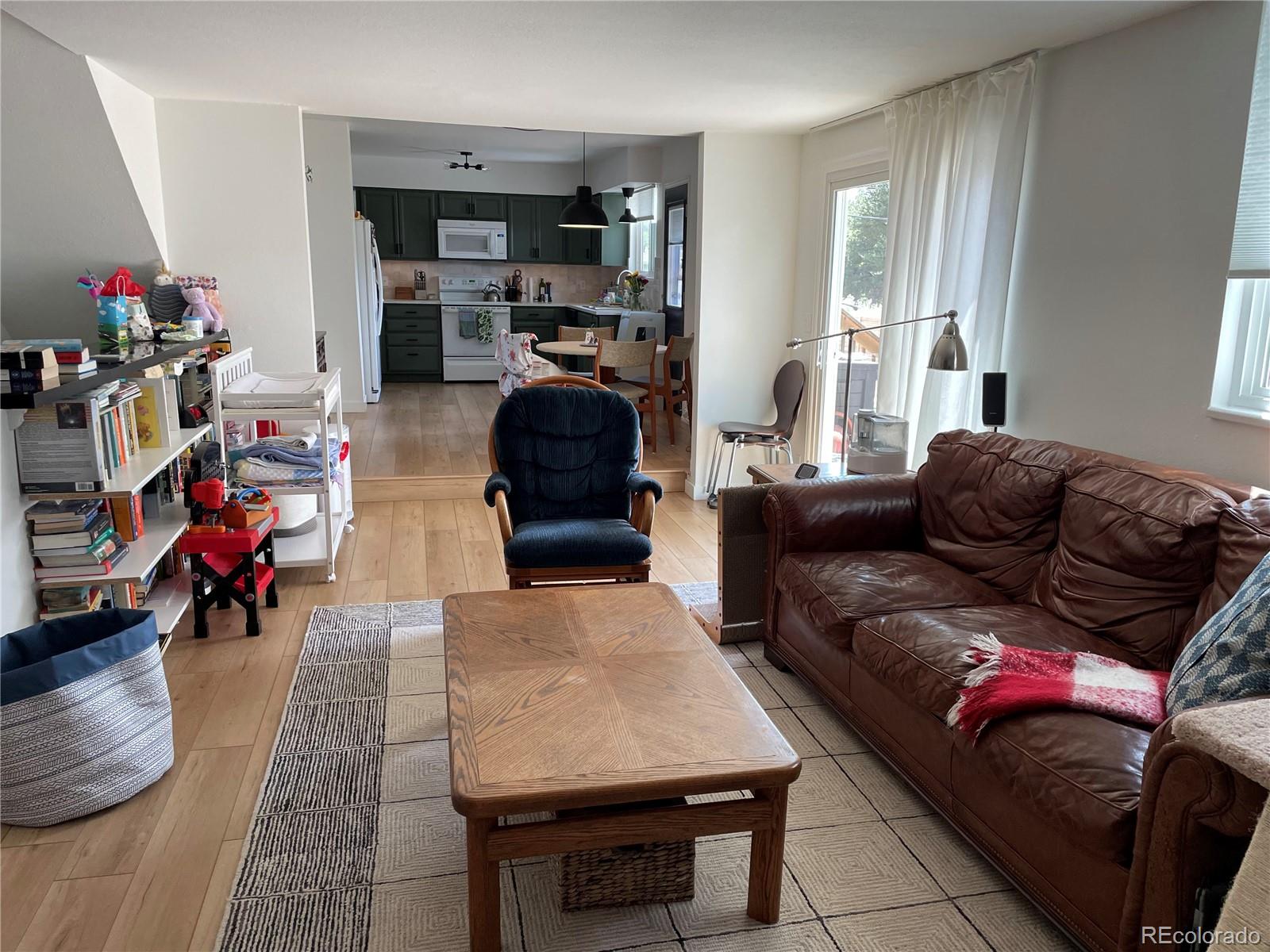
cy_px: 476
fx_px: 954
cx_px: 635
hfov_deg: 67.3
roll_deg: -1.2
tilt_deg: -12.0
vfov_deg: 53.1
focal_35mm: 26
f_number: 1.6
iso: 100
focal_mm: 4.2
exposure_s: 1/121
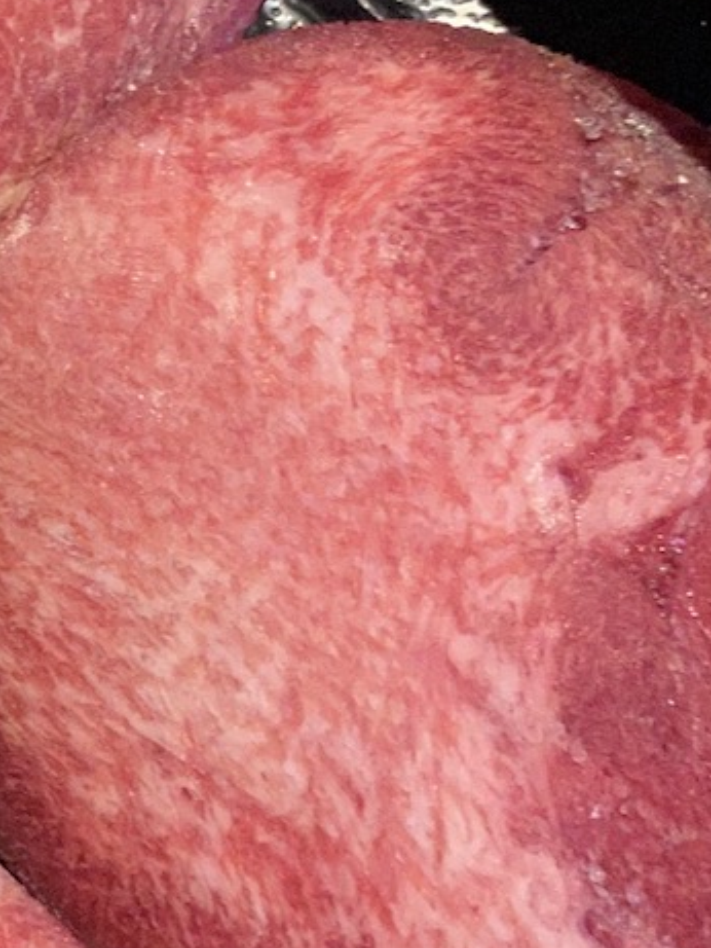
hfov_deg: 15.2
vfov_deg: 21.4
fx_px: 2491
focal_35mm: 91
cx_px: -306
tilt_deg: -75.4
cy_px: 657
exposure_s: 1/60
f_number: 1.8
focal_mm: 4.25
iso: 400
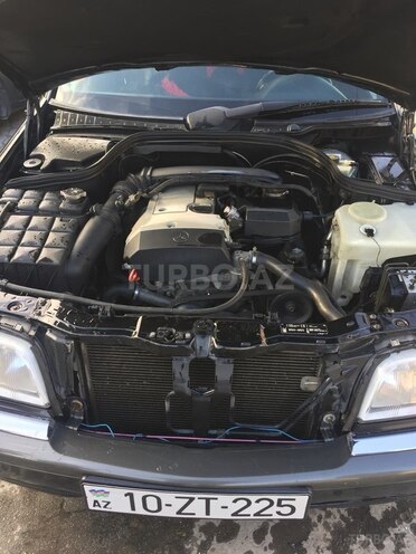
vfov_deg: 61.7
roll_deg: -2.1
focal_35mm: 29
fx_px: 465
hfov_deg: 48.2
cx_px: 208
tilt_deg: -33.6
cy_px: 277
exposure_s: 1/100
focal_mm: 4.15
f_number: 2.2
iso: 50
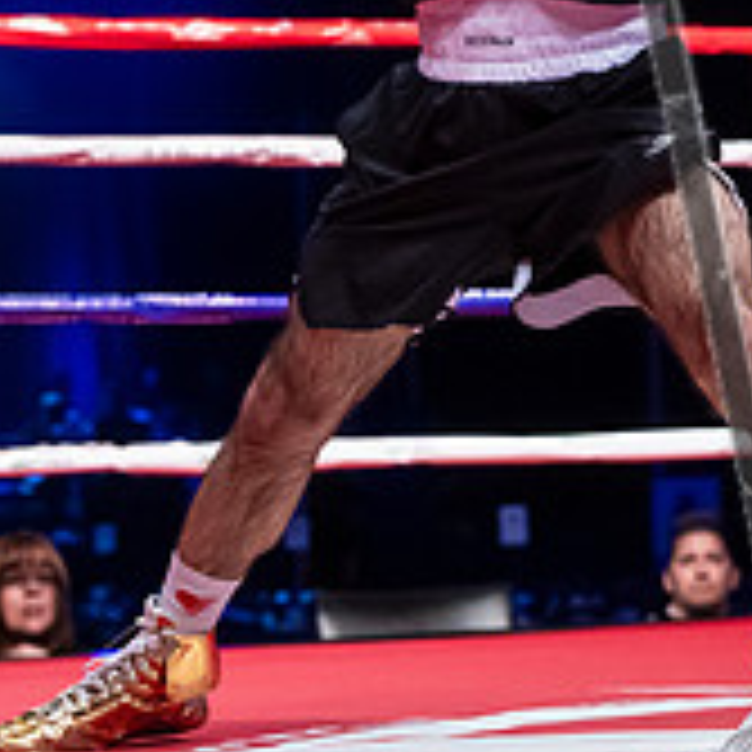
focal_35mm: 127
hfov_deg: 13.6
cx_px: 639
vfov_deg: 13.5
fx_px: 3121
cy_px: -38
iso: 4000
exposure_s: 1/1000
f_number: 2.8
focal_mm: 43
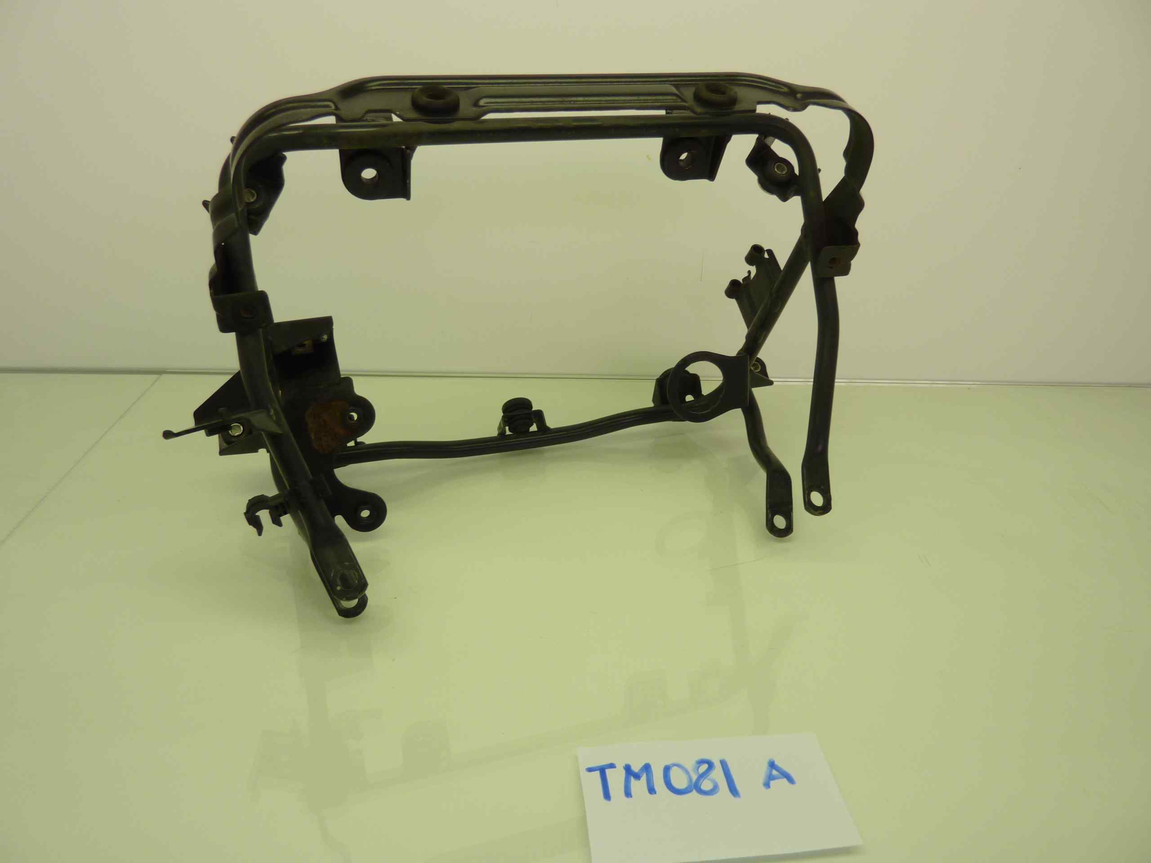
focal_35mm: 25
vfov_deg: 54.9
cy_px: 432
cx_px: 576
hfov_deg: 69.4
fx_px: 831
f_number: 3.3
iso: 80
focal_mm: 4.1
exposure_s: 1/60
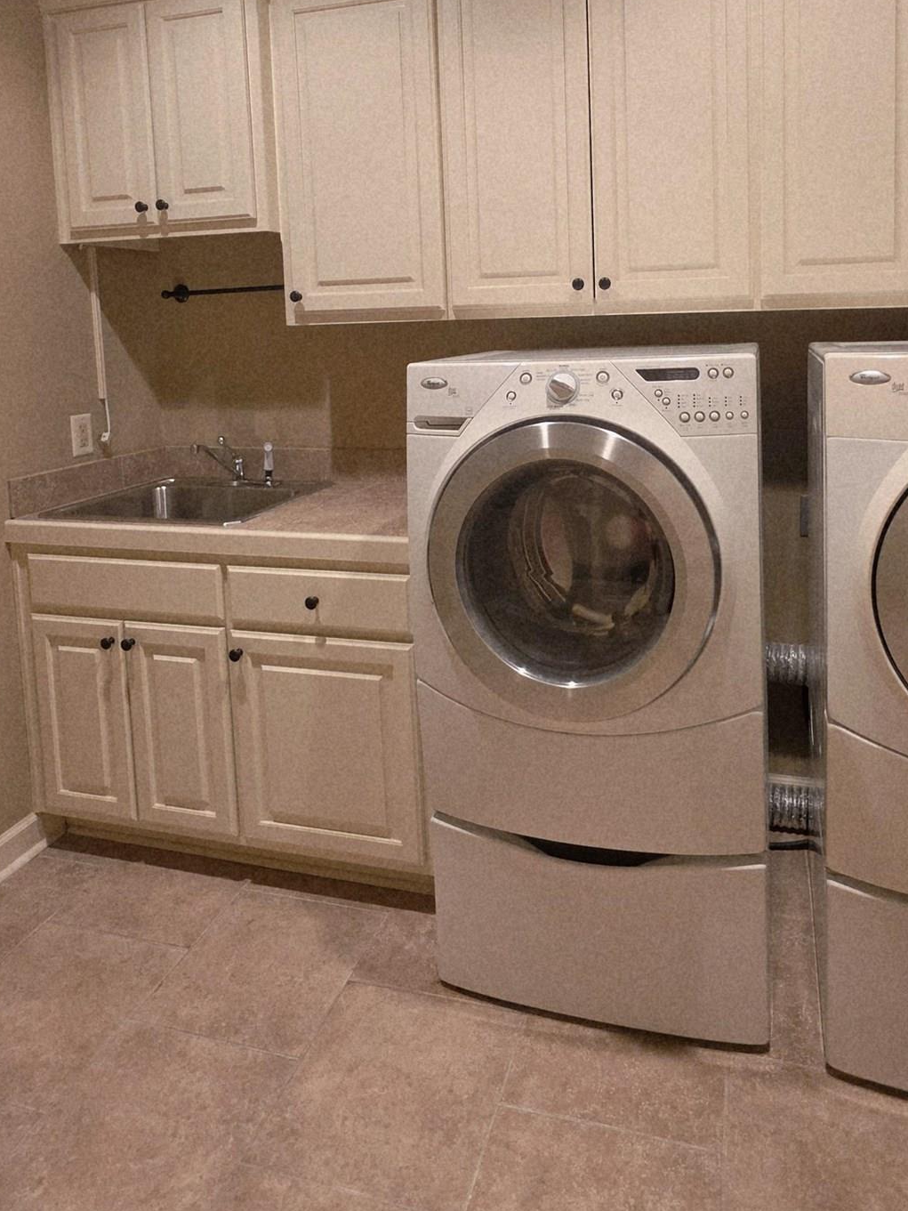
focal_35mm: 22
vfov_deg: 73.7
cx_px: 517
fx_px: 769
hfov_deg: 60.8
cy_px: 389
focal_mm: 2.2
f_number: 1.9
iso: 400
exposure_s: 1/60.2
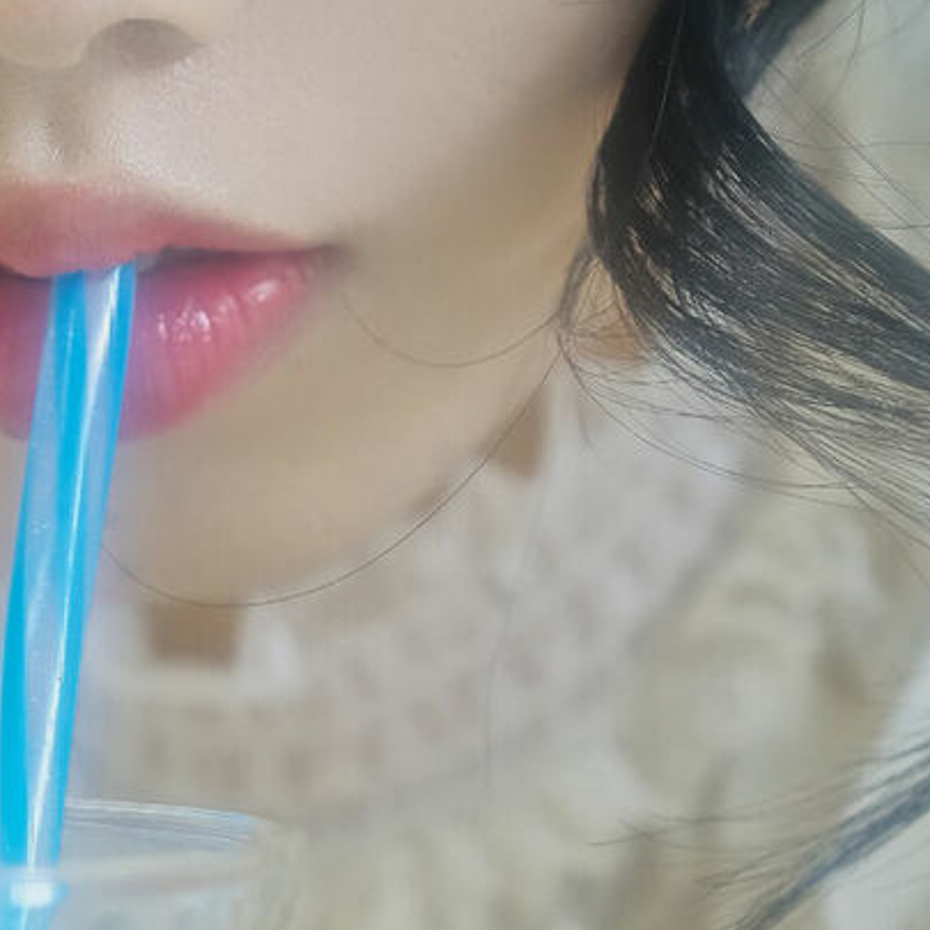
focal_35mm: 248
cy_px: 557
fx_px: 7538
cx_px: 149
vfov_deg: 7.1
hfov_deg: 7.0
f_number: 2.8
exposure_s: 1/60
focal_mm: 50
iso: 640
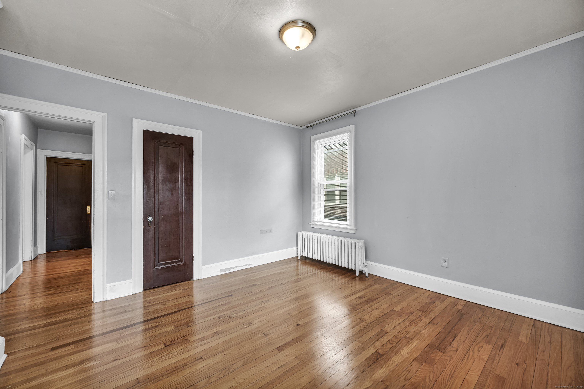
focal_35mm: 14
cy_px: 194
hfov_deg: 104.3
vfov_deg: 81.1
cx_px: 292
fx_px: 227
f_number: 7.1
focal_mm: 14
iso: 320
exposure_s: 1/13
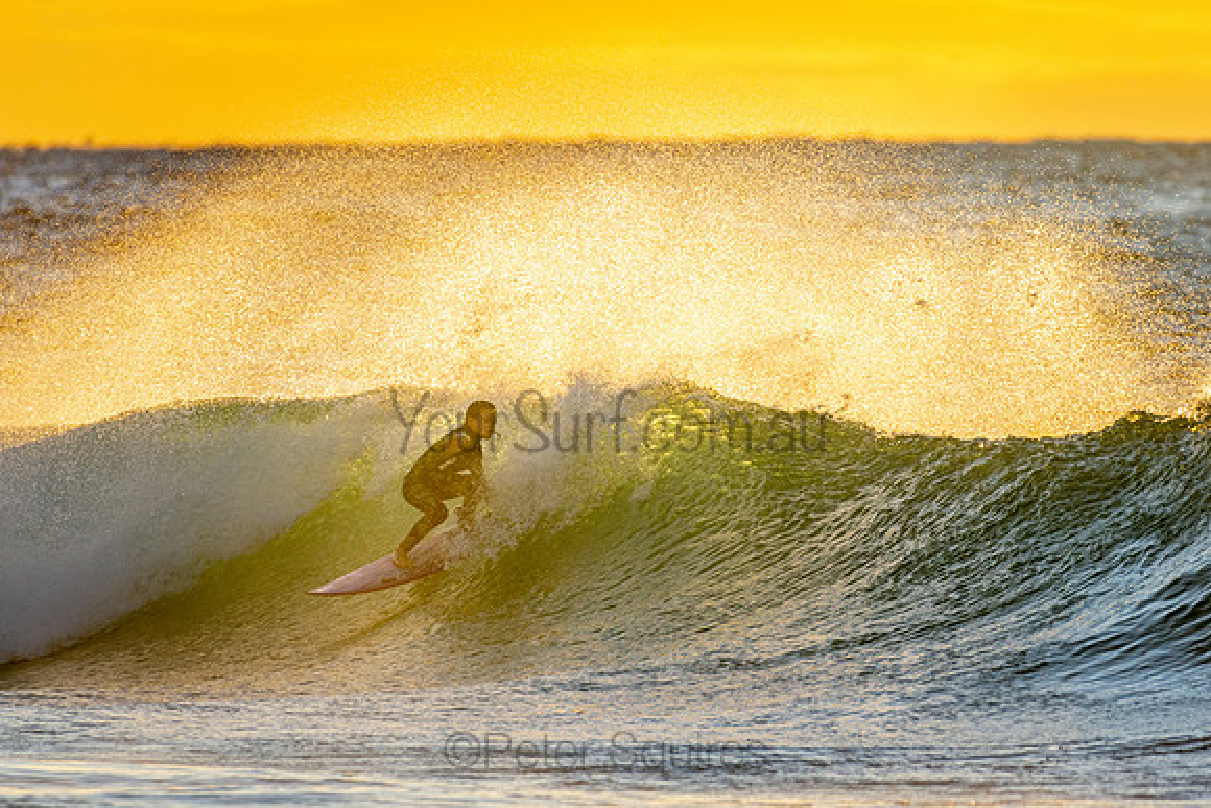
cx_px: 606
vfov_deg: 1.8
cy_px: 404
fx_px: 25995
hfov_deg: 2.7
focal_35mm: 773
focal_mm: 500
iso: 280
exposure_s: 1/1250
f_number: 5.6
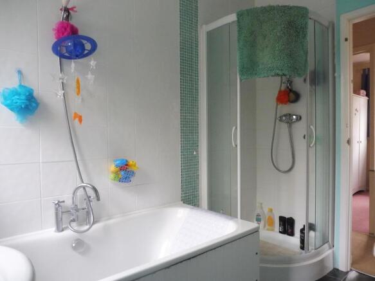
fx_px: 260
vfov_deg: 56.8
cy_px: 140
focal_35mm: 24
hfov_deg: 71.6
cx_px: 188
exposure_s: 1/15
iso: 400
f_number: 3.3
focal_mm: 4.3
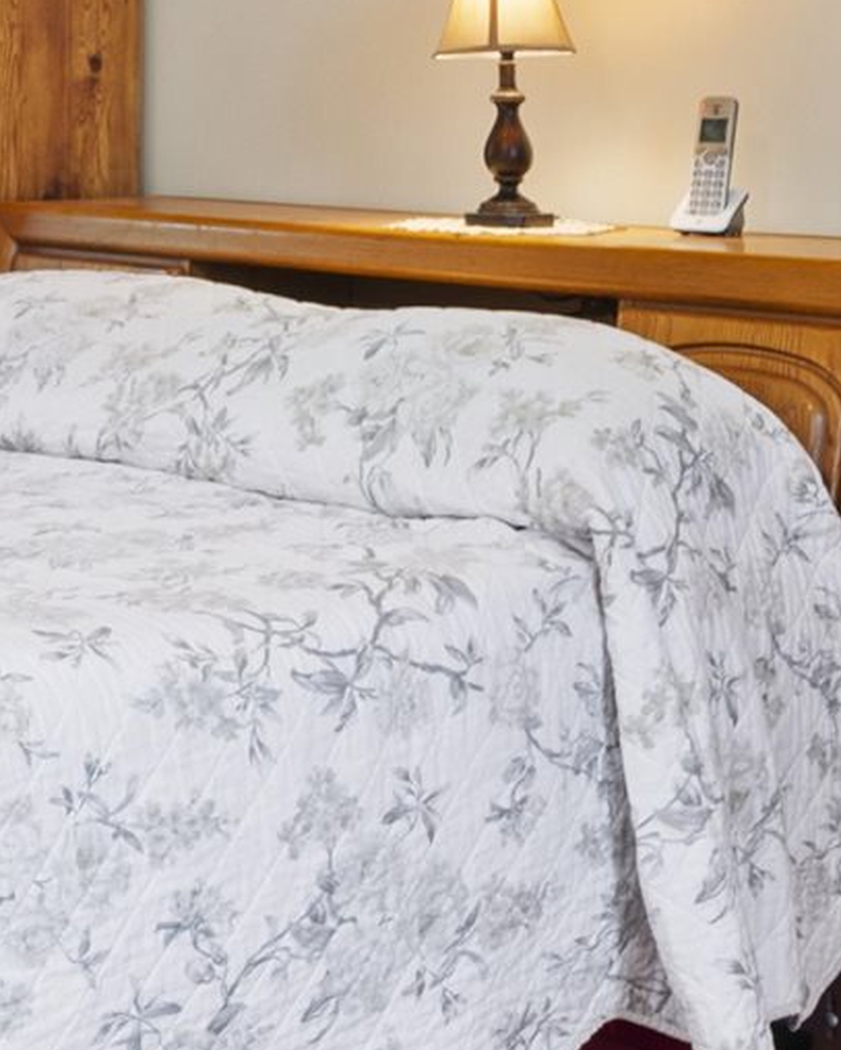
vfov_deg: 22.2
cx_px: -401
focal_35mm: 85
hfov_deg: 16.5
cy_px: 214
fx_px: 2642
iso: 250
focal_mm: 15
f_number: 7.1
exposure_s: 3
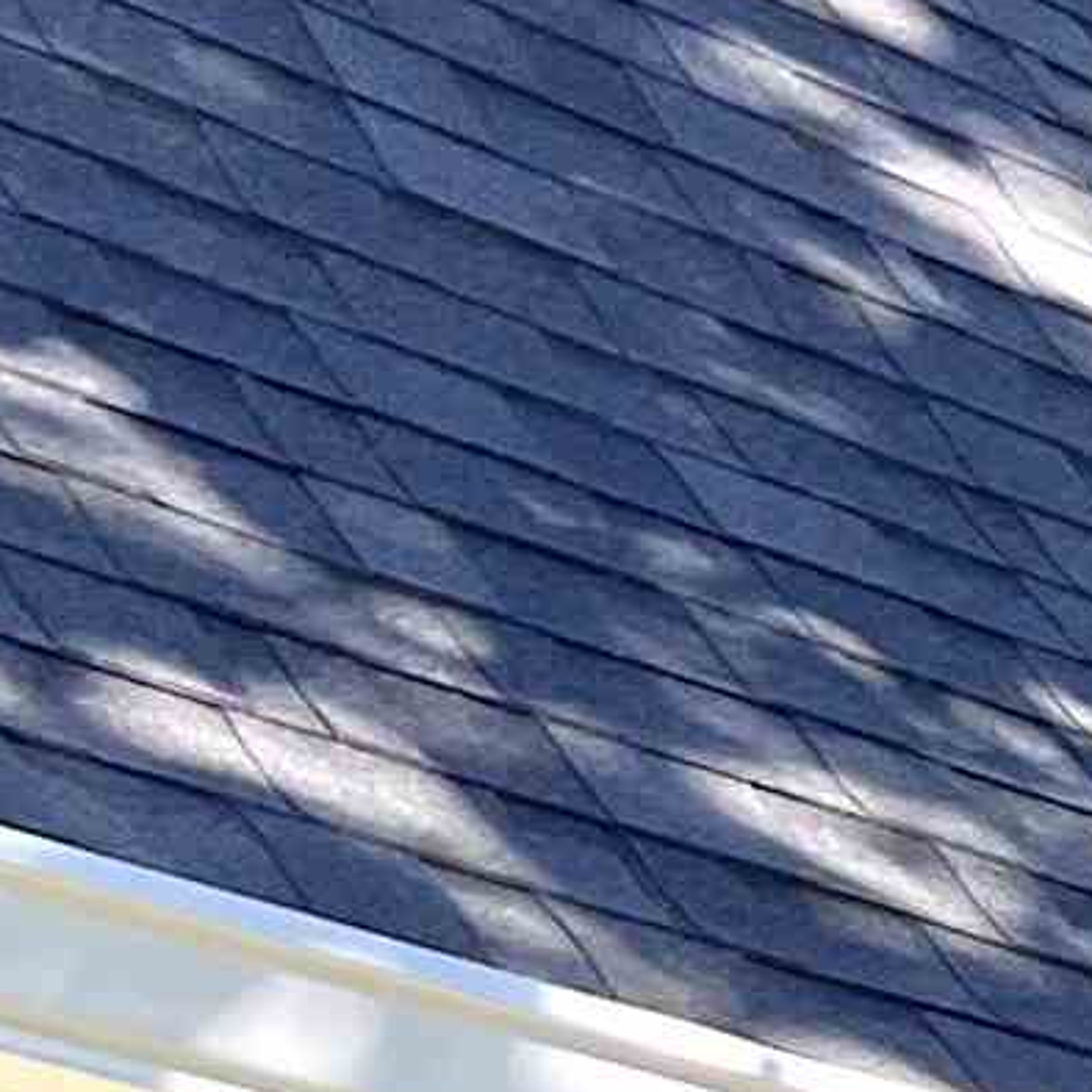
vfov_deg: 9.1
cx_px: 4099
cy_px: 2234
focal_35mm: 179
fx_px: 6389
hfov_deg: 7.5
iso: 50
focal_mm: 5.7
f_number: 1.5
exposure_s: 1/666
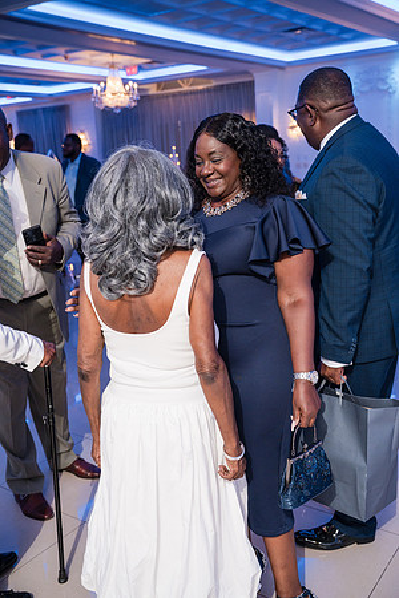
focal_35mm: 37
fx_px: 615
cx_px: 200
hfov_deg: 35.9
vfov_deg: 51.9
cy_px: 299
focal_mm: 37
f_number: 4
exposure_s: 1/250
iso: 2000
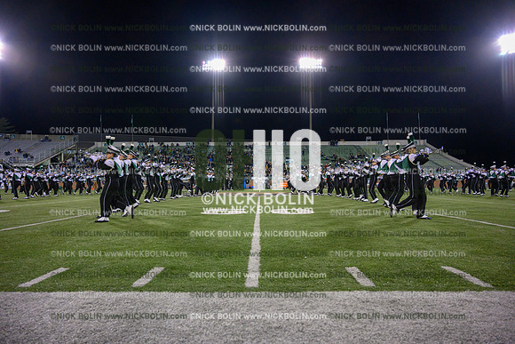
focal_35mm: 24
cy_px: 172
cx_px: 258
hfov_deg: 73.7
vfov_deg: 53.2
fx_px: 343
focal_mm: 24
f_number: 4
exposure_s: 1/1000
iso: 5000
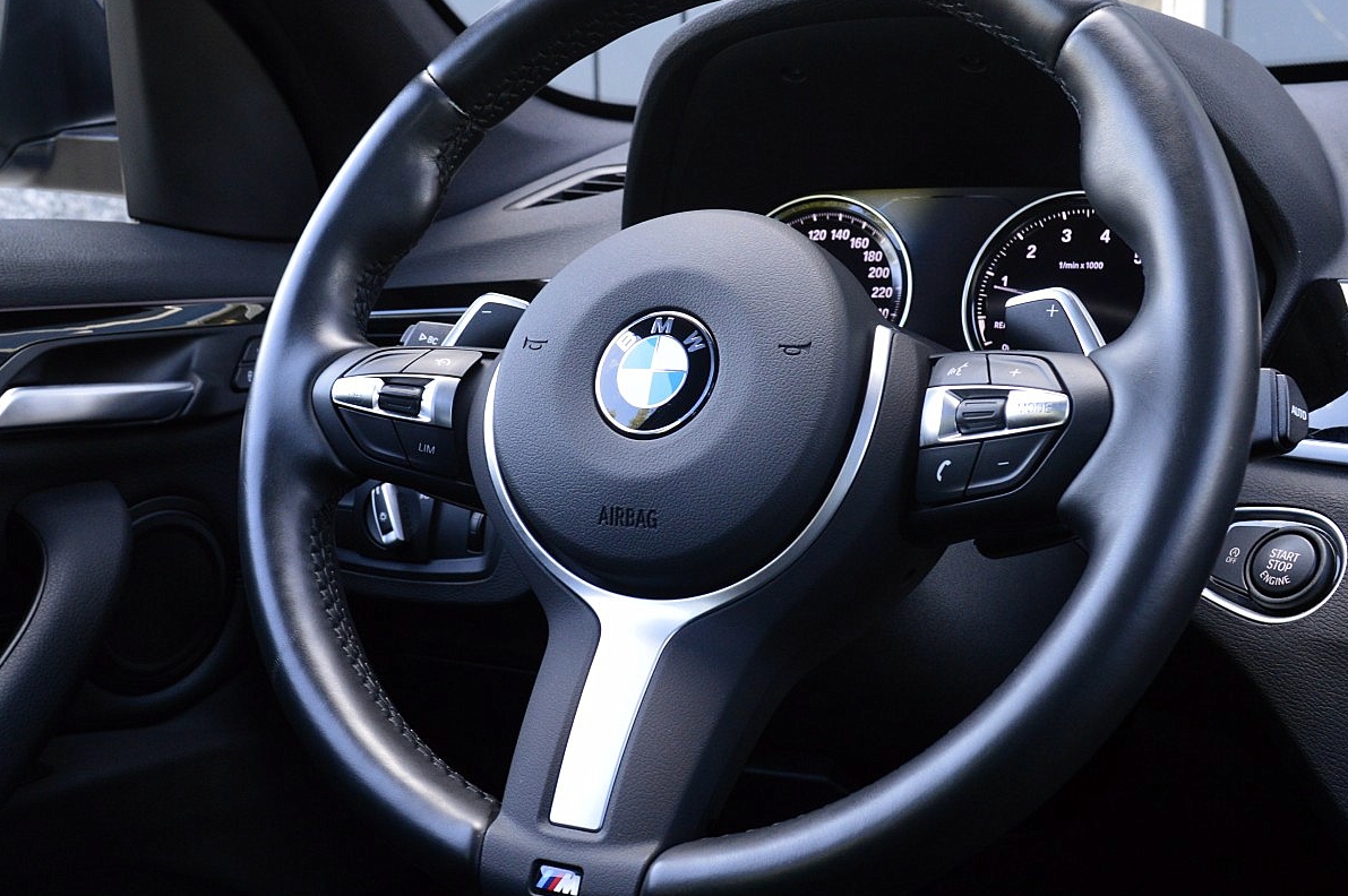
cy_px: 416
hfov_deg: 43.6
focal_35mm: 45
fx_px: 1684
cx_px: 624
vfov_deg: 29.8
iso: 800
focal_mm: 22
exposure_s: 1/60
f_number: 8
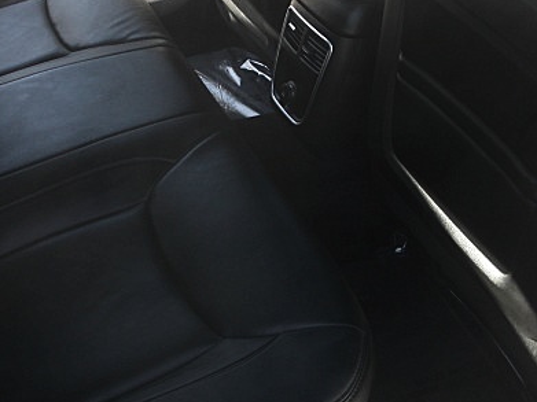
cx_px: 209
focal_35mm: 59
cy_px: 104
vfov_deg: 24.5
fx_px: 915
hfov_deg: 32.6
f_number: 2.8
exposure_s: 1/100
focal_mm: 6.3
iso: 100
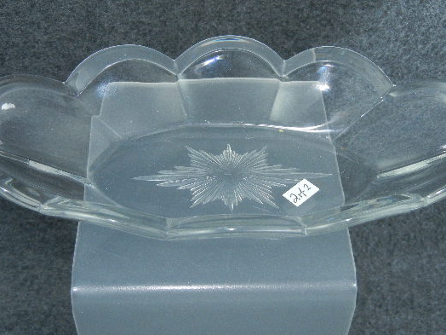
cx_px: 233
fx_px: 709
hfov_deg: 34.9
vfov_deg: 26.5
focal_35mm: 55
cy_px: 136
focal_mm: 8.1
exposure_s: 1/30
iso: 534
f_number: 3.8
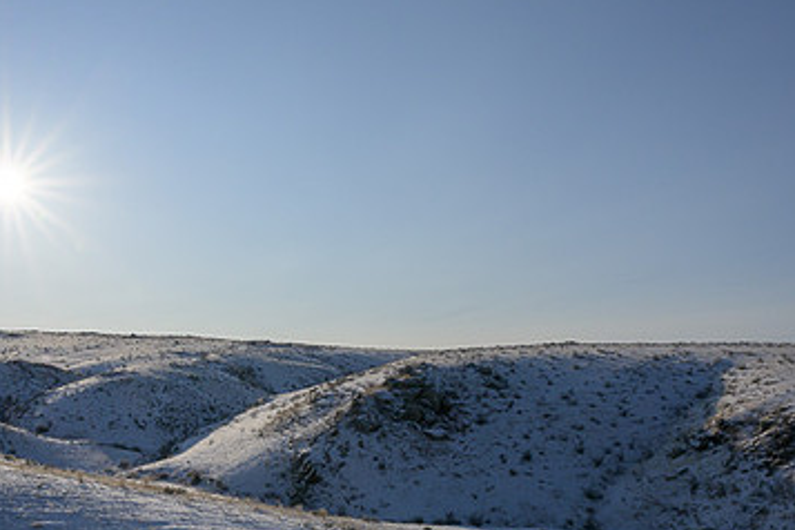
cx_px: 285
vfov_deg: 33.3
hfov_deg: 48.9
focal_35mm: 39
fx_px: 861
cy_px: 419
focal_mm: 24
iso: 320
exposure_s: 1/1600
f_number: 16
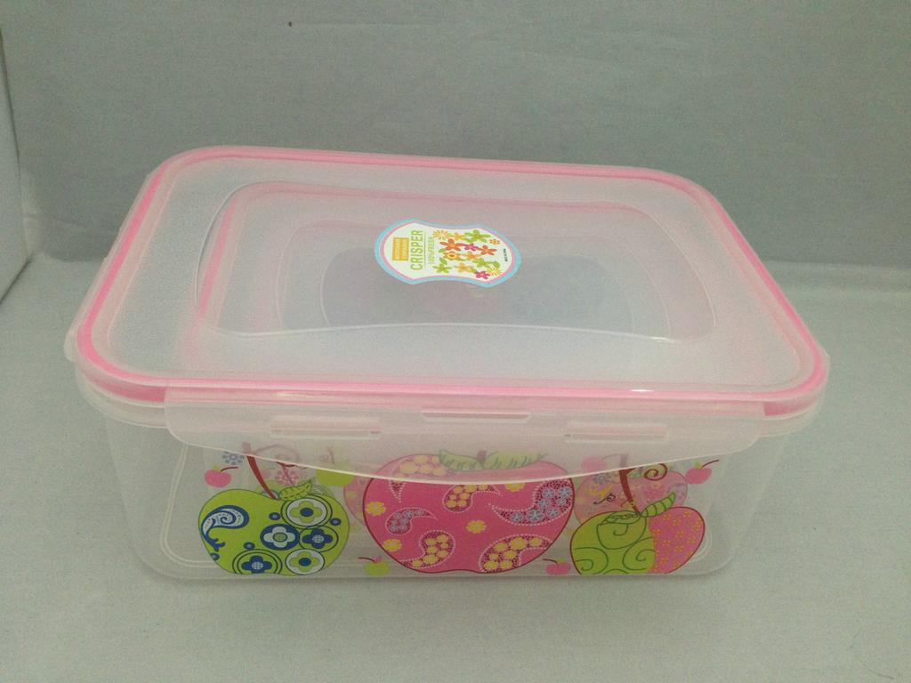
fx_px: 868
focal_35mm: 33
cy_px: 342
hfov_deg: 55.4
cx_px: 456
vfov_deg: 42.9
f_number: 2.4
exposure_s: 1/20
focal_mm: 4.13
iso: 200
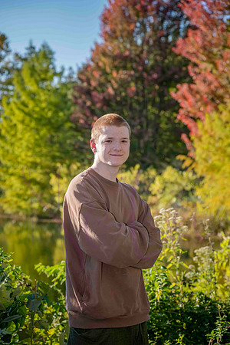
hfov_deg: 17.1
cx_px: 115
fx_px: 767
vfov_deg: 25.4
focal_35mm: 80
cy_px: 172
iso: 400
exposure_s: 1/800
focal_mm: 80
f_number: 5.6
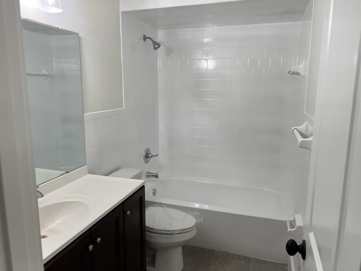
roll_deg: -0.9
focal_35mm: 26
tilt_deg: -11.7
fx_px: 271
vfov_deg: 53.1
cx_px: 180
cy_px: 136
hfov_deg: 67.3
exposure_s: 1/120
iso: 50
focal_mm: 5.7
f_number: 1.5
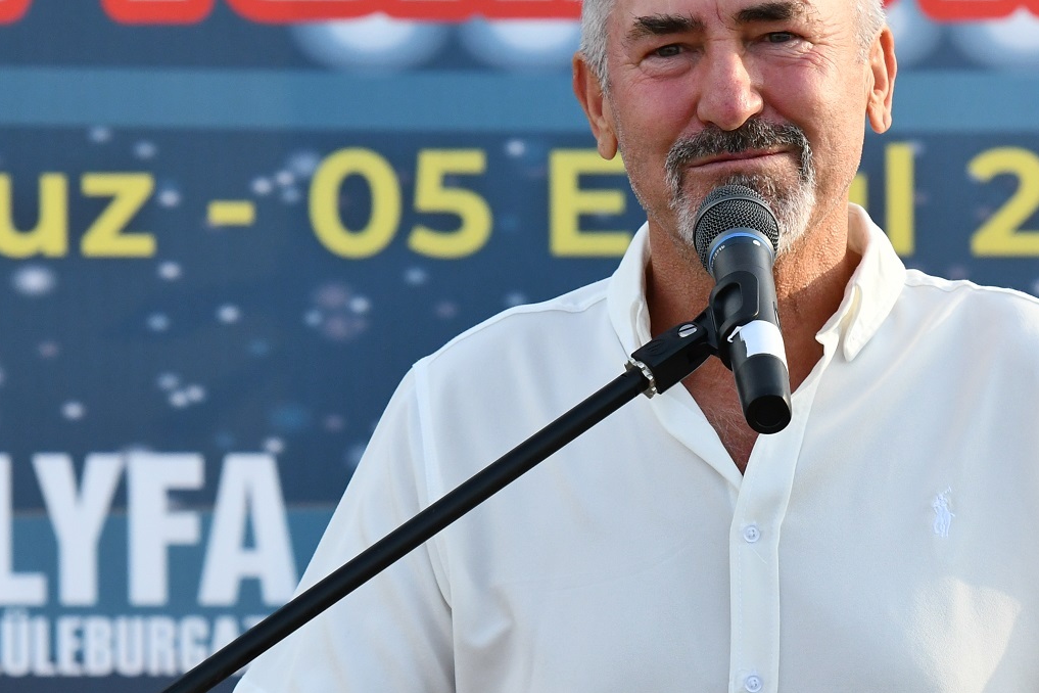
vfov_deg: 3.1
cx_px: 767
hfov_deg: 4.7
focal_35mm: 438
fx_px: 12640
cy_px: 442
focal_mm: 155
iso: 1000
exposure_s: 1/2000
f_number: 5.6
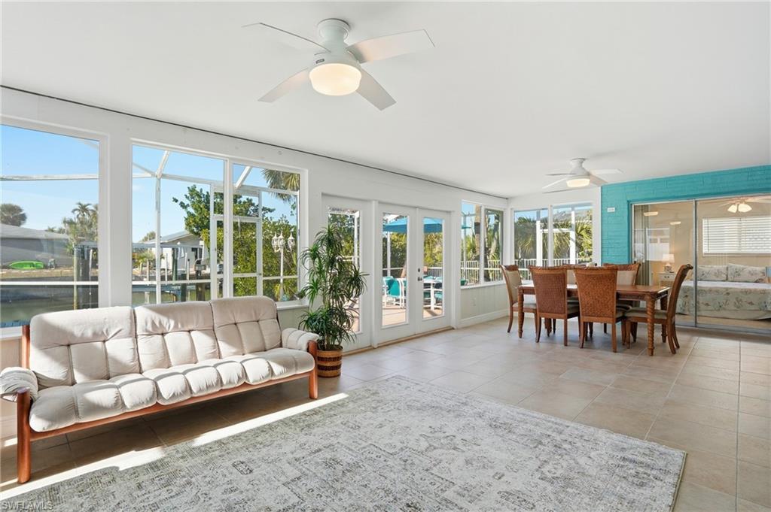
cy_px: 256
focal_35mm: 17
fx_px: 364
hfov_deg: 93.3
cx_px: 386
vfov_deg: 70.3
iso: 400
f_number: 9
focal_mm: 17
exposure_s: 1/500
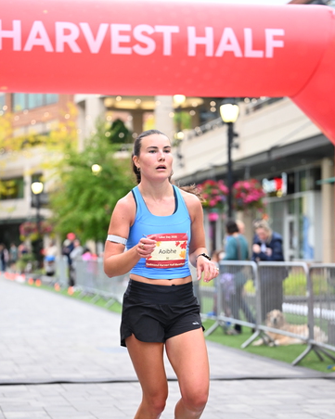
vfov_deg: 21.7
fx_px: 1092
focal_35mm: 88
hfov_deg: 17.4
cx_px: 168
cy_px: 242
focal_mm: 77
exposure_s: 1/800
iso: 1600
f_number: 2.8
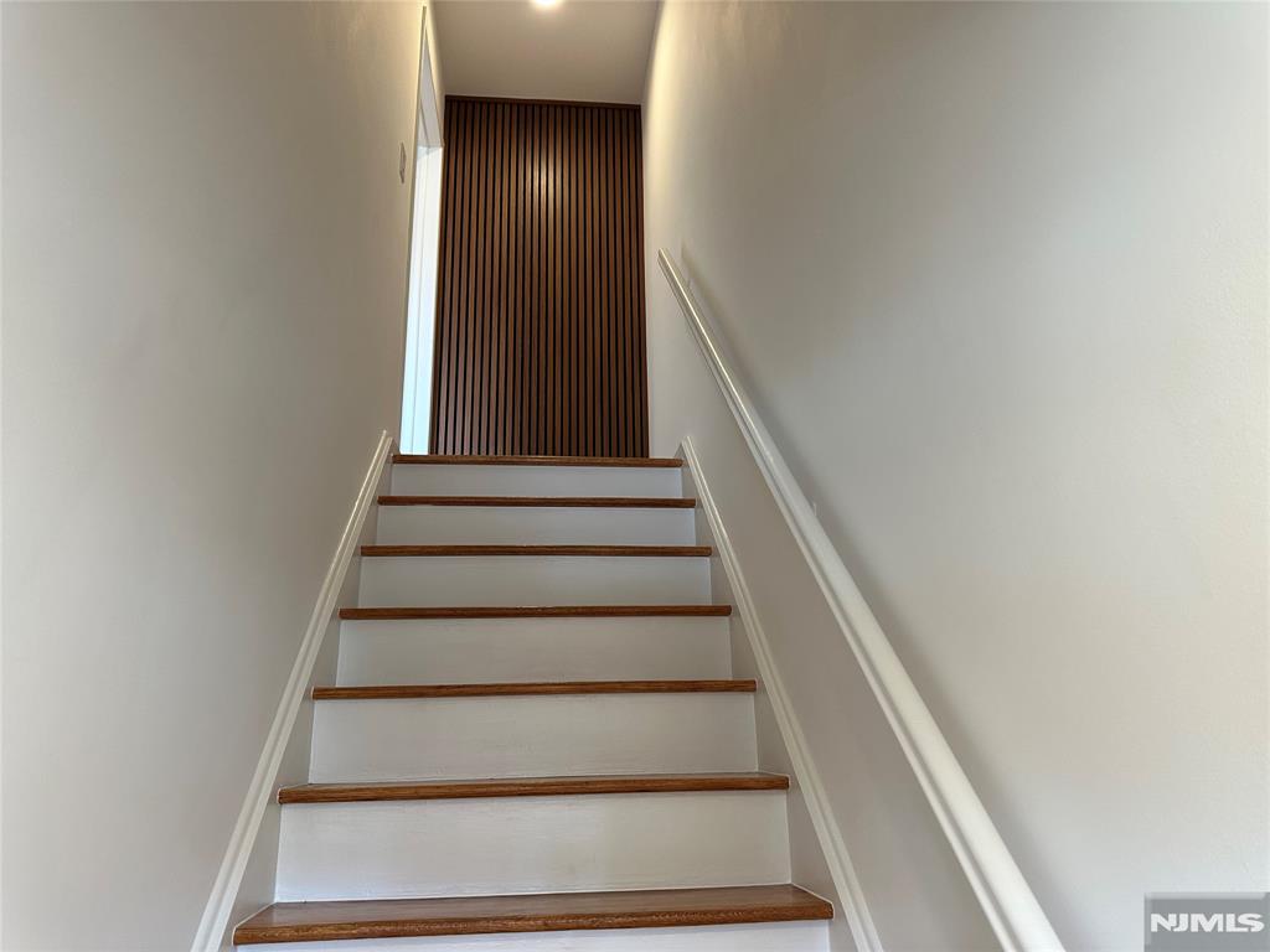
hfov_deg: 71.6
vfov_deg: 56.8
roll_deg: +1.3
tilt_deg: +16.3
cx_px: 635
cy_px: 476
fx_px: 881
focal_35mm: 24
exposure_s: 1/120
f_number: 1.78
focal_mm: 6.86
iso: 160
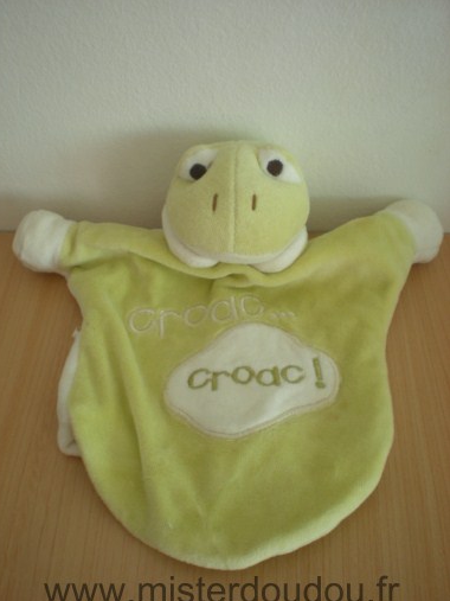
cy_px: 306
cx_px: 220
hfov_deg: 36.8
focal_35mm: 39
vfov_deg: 47.9
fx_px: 676
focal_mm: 6.3
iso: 141
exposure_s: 1/51.5
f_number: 3.1
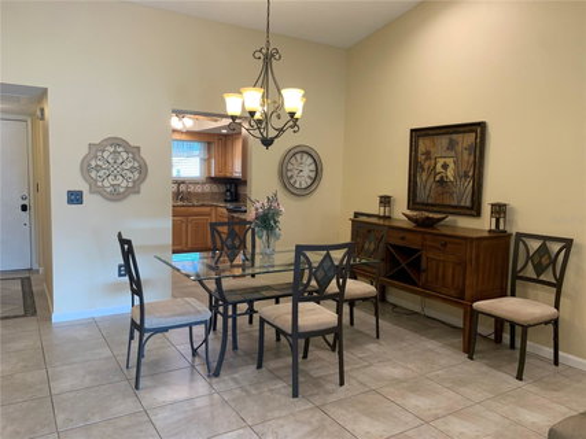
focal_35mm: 26
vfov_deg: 53.0
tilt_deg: -6.1
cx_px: 293
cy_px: 220
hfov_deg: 67.3
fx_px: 440
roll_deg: -1.1
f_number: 1.8
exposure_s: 1/60
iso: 100
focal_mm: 4.25
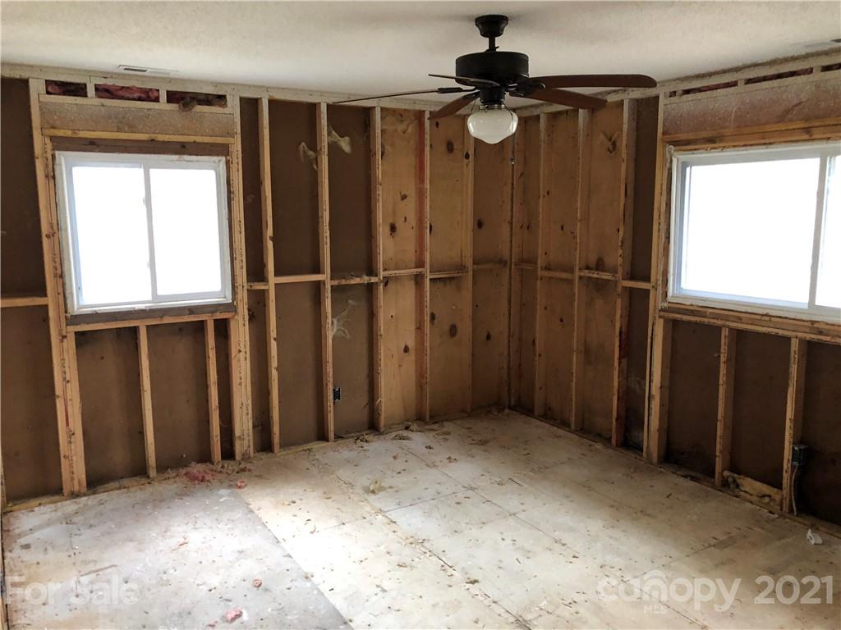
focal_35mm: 28
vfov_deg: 49.7
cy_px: 315
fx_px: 680
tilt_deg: -7.7
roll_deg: +0.2
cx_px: 420
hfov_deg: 63.4
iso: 100
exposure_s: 1/5
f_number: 1.8
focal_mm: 3.99
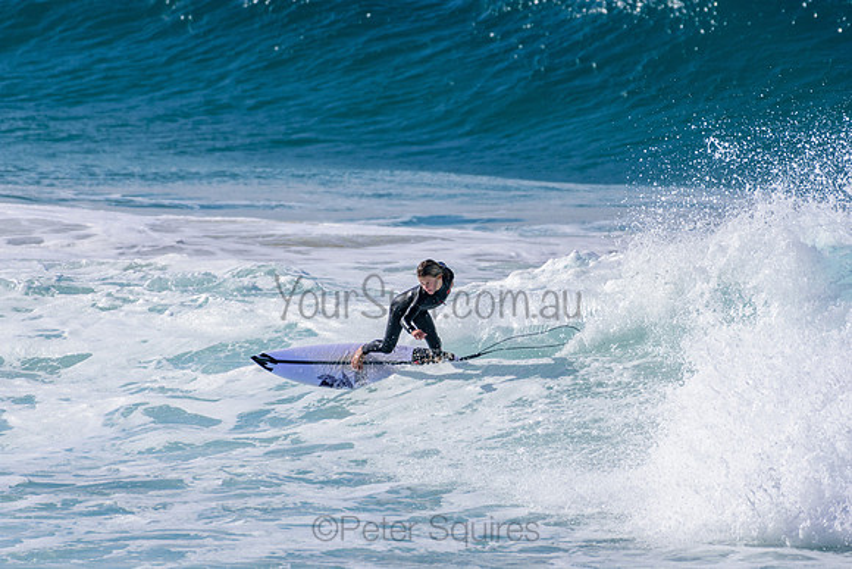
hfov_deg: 2.7
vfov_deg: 1.8
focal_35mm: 750
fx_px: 17753
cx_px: 426
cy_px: 284
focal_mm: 500
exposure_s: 1/2000
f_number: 5.6
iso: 200
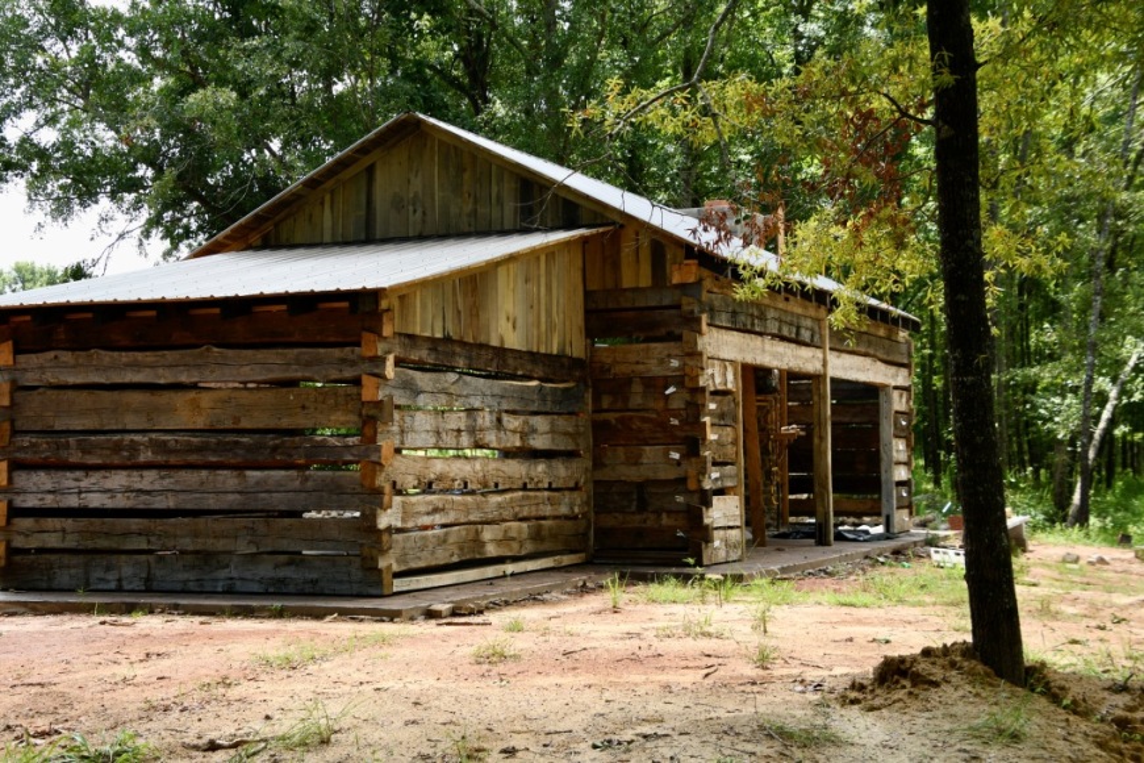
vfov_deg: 25.8
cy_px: 382
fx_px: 1668
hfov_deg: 37.9
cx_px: 572
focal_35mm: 52
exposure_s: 1/250
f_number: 6.3
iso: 250
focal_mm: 35
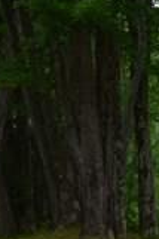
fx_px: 1427
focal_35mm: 215
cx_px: 458
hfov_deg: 6.0
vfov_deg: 9.3
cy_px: 389
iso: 400
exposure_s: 1/250
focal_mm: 24
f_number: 10
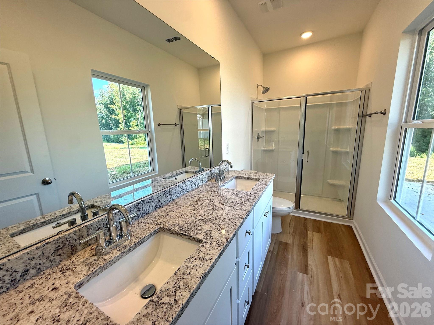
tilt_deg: -11.7
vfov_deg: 85.7
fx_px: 176
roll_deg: +2.6
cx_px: 217
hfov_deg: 102.1
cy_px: 162
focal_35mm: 14
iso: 64
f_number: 2.2
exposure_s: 1/120
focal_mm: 2.22
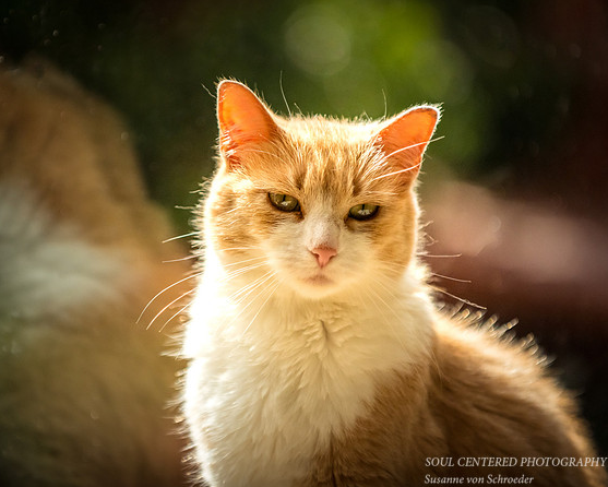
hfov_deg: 9.1
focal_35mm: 211
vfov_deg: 7.3
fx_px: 3798
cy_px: 237
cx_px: 233
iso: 1600
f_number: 2.8
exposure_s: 1/6400
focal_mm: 180
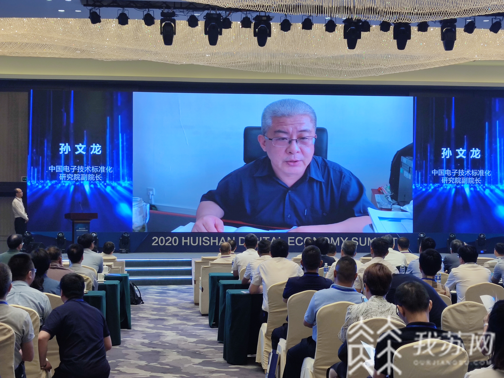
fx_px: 888
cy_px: 189
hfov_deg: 31.7
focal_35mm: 61
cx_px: 252
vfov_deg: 24.0
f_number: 1.69
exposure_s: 1/100
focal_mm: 6.72
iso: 64
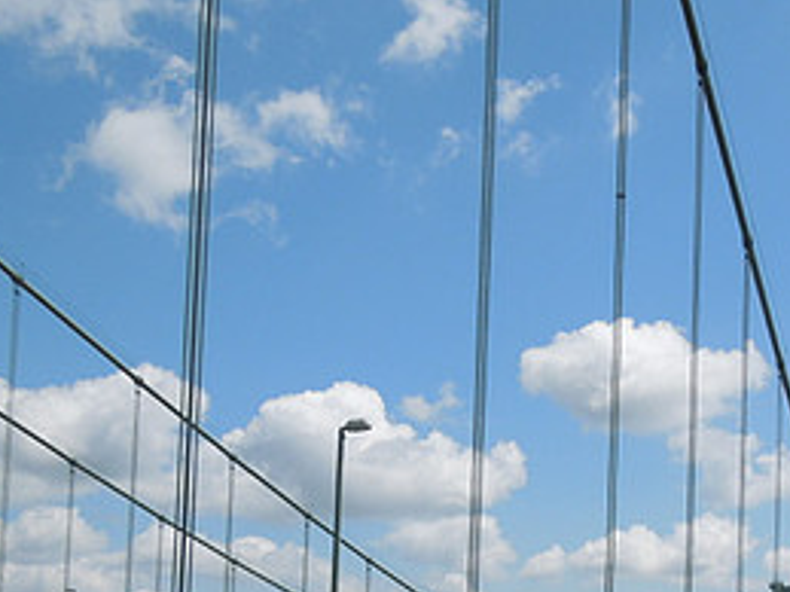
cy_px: 661
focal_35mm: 56
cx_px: 644
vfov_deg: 24.3
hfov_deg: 33.3
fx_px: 1277
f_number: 6.6
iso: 100
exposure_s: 1/500
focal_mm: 4.5
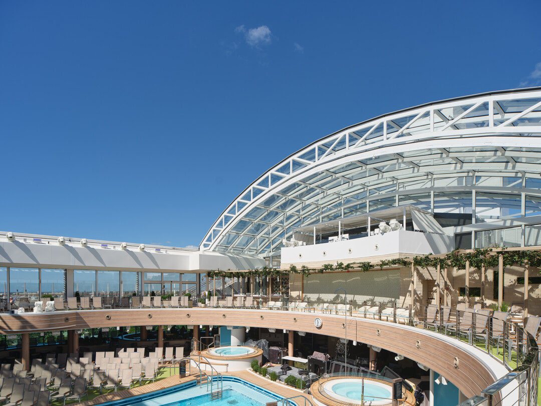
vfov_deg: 68.7
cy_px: 203
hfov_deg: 84.7
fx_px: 297
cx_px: 270
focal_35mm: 19
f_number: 11
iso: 200
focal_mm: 24
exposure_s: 1/320
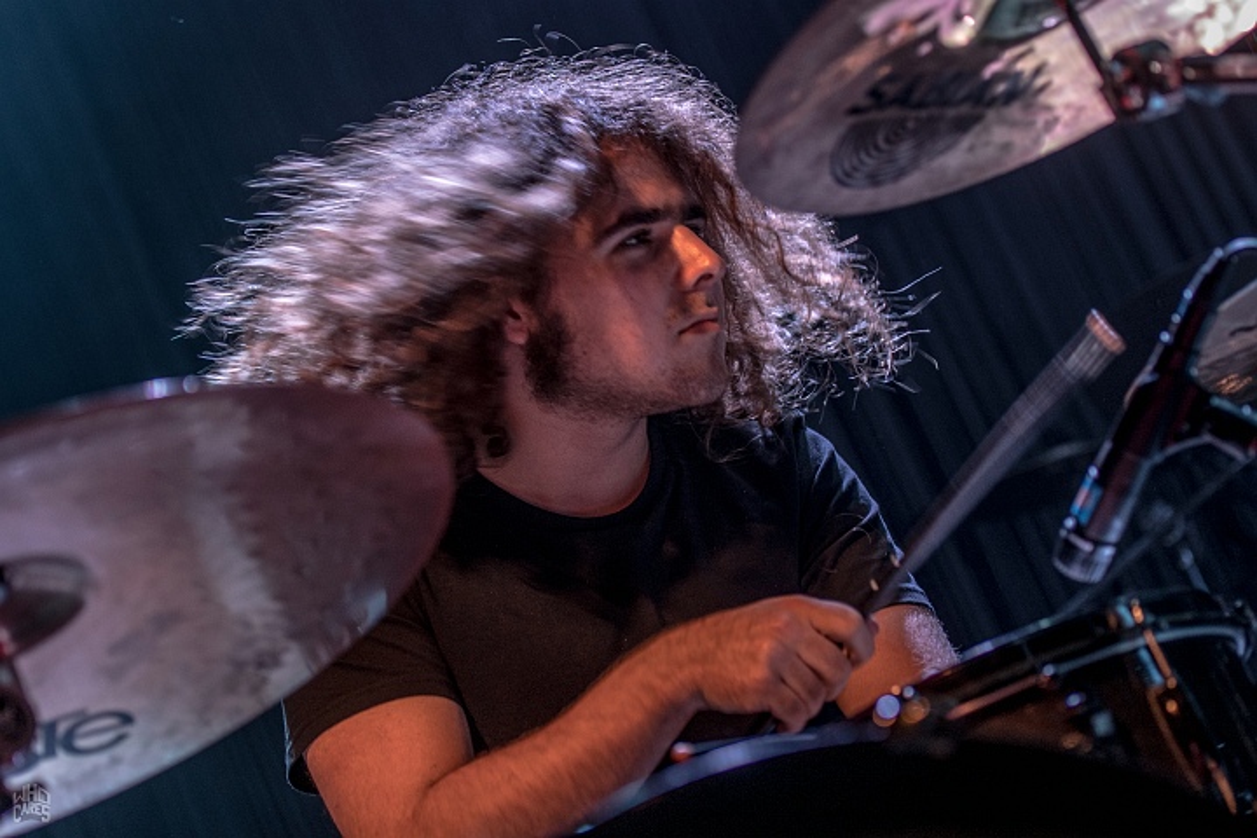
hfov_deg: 19.5
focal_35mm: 105
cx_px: 628
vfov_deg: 13.0
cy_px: 419
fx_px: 3666
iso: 640
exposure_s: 1/80
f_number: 2.8
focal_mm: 70
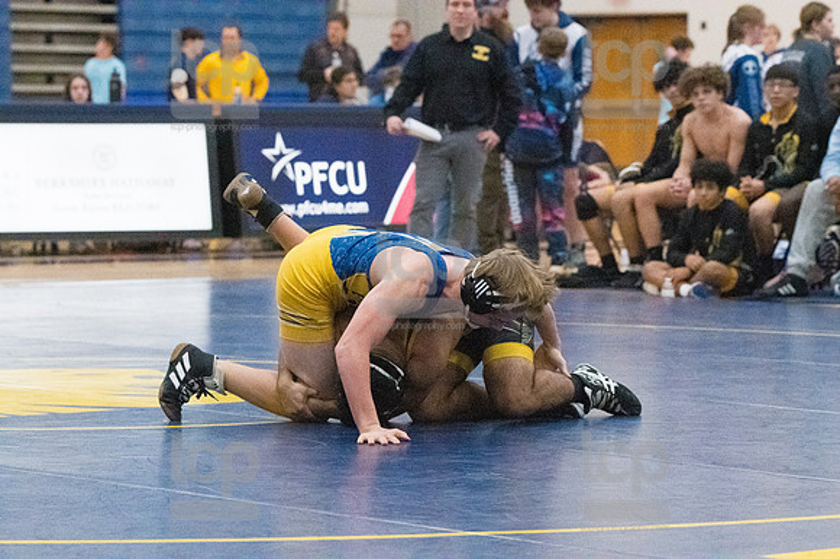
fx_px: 3661
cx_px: 420
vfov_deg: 8.7
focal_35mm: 157
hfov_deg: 13.1
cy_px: 280
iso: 8000
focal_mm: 105
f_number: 4.5
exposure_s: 1/1000
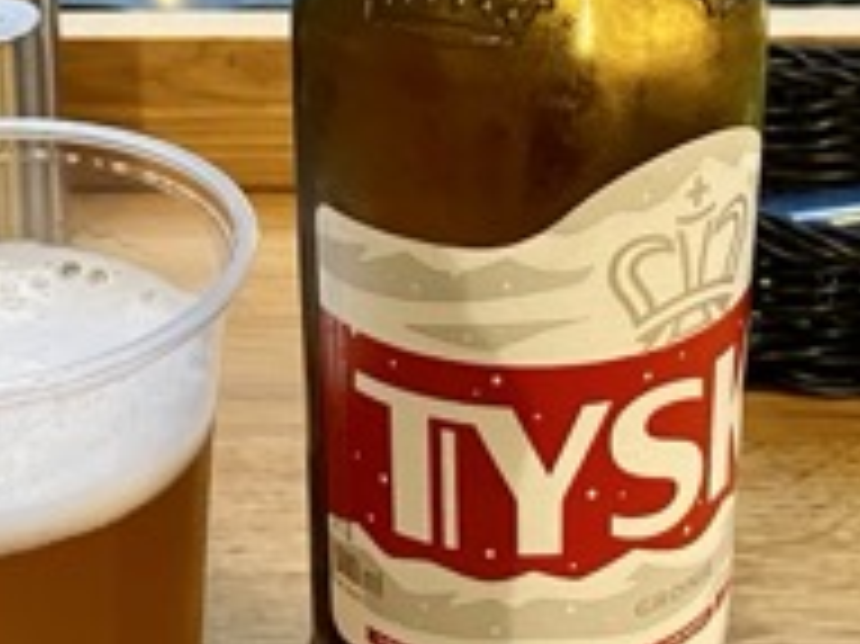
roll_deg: +1.2
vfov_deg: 15.5
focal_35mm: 94
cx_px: 302
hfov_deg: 20.8
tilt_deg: -19.9
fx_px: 2334
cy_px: 72
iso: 200
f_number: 1.8
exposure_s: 1/50
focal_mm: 3.99
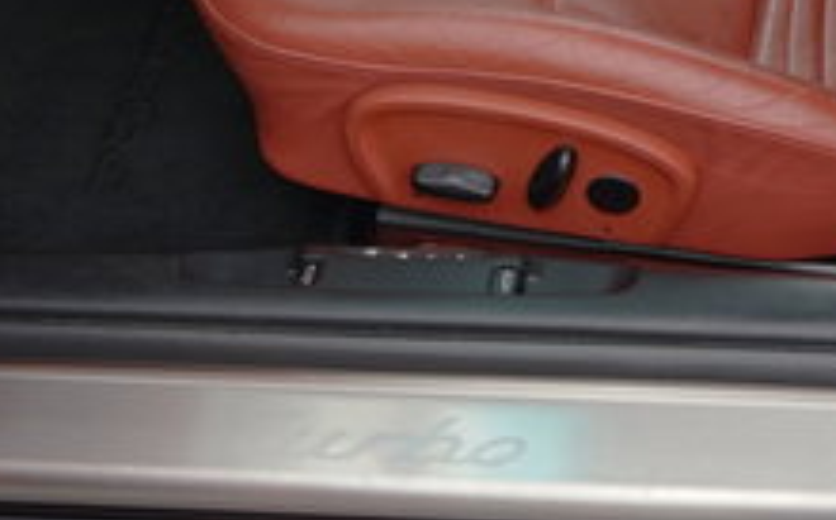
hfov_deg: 22.2
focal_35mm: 89
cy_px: -383
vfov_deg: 13.3
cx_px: 893
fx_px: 2026
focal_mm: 25
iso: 400
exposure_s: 1/160
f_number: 4
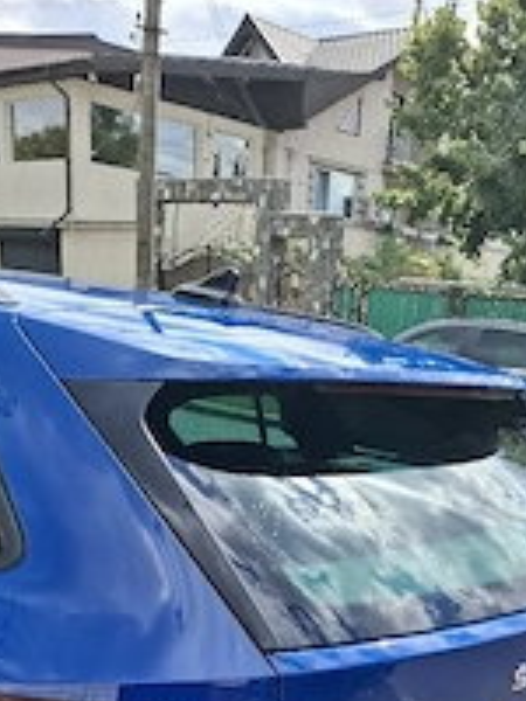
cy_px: 669
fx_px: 932
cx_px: 389
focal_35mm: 46
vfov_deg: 37.6
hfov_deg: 31.0
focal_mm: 5.54
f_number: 1.8
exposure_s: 1/1429
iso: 50
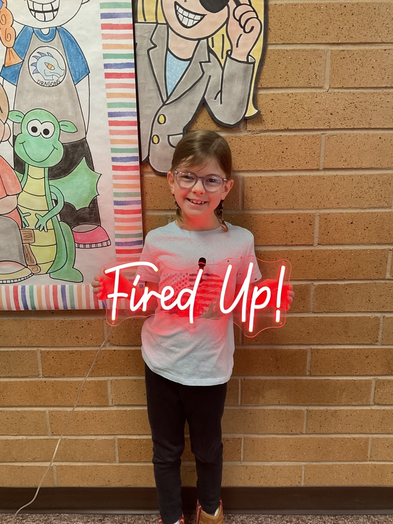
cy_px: 262
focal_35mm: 29
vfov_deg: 61.7
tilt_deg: -16.1
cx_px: 196
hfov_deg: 48.2
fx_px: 439
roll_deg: +0.3
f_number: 1.8
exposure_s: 1/60
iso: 160
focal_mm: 3
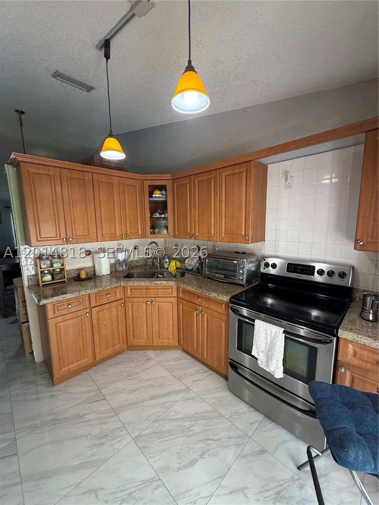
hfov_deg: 85.7
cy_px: 252
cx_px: 190
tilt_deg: -8.4
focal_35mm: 14
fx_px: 204
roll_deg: +0.3
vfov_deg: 102.1
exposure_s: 1/121
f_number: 2.2
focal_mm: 2.22
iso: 320
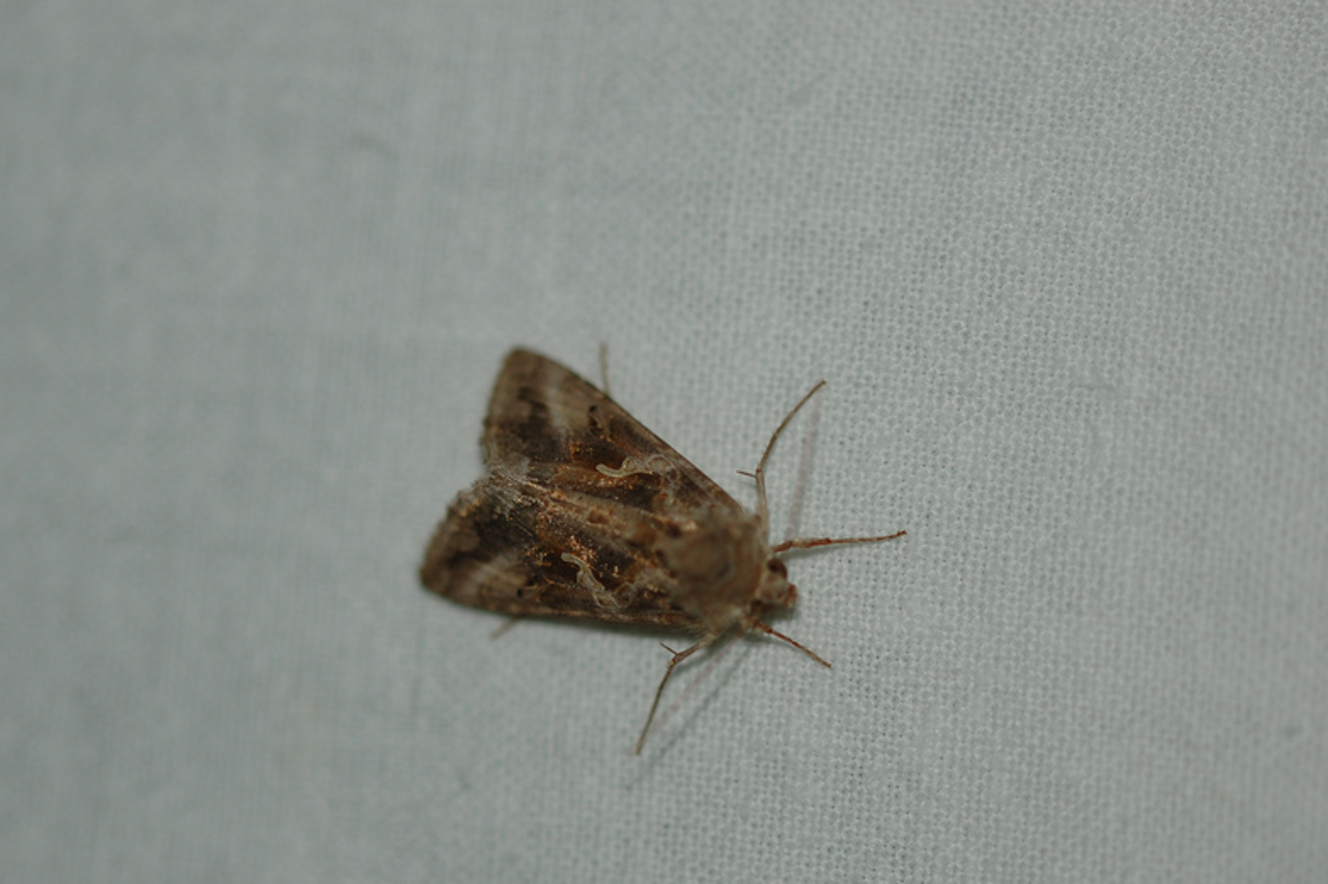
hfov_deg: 10.6
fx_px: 7137
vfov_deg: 7.1
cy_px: 541
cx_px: 646
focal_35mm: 194
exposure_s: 1/250
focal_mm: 105
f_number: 3.8
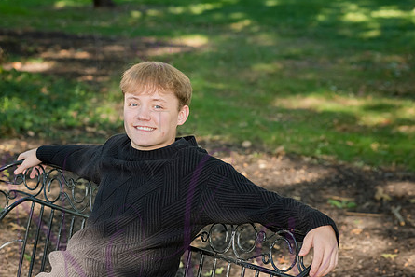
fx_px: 1580
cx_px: 158
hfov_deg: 15.0
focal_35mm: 137
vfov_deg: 10.0
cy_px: 167
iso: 800
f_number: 5.6
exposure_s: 1/320
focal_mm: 105
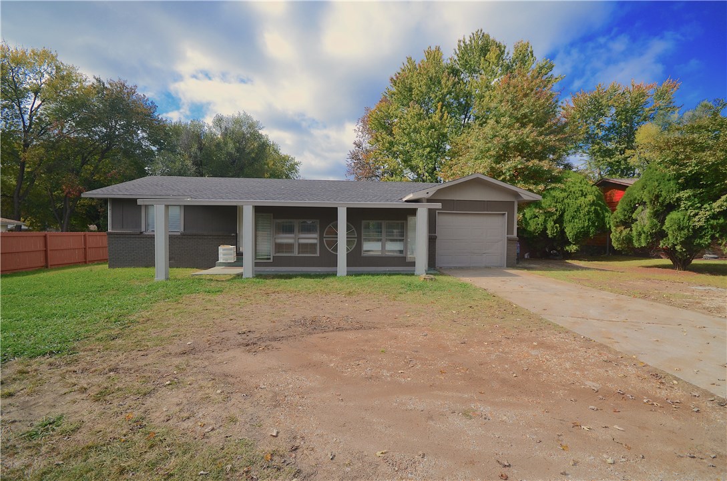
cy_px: 240
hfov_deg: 100.5
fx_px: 302
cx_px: 364
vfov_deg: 77.1
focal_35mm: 15
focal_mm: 10
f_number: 10
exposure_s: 1/250
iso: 250
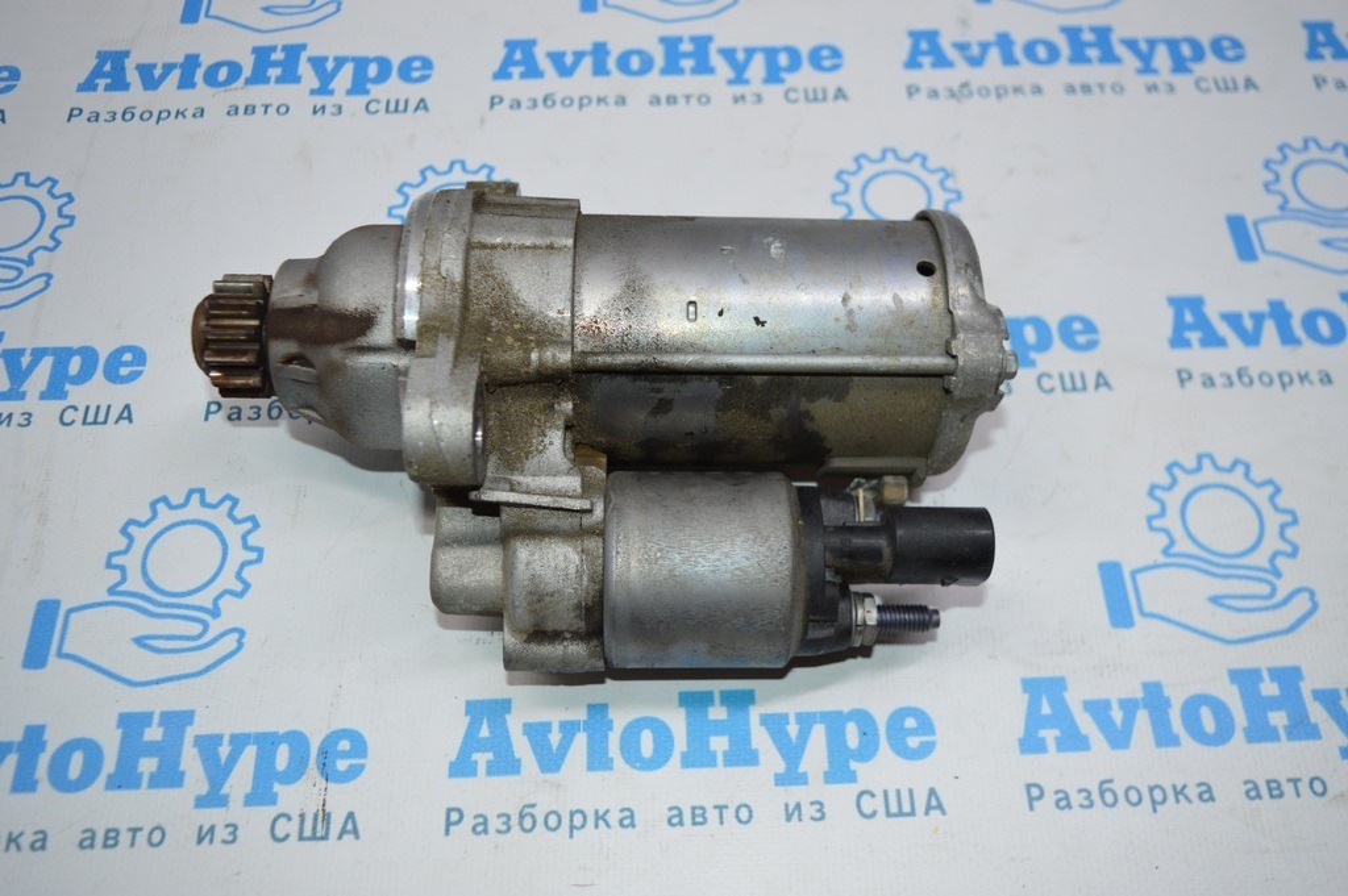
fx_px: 1235
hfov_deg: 57.3
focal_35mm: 33
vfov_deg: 39.9
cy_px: 448
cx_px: 674
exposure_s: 1/125
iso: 400
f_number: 4
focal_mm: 22
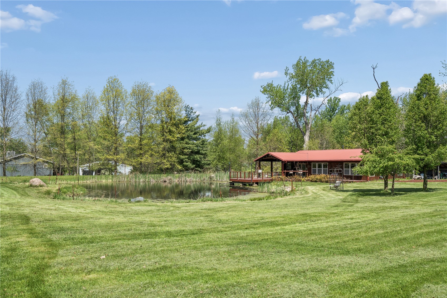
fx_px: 435
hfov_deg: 54.4
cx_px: 224
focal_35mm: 35
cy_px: 149
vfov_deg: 37.8
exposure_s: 1/1600
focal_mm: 35
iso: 500
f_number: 8
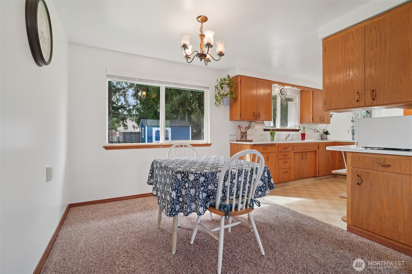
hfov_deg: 96.7
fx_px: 183
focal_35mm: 16
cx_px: 206
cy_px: 137
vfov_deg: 73.7
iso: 1600
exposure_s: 1/60
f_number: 8
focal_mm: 16
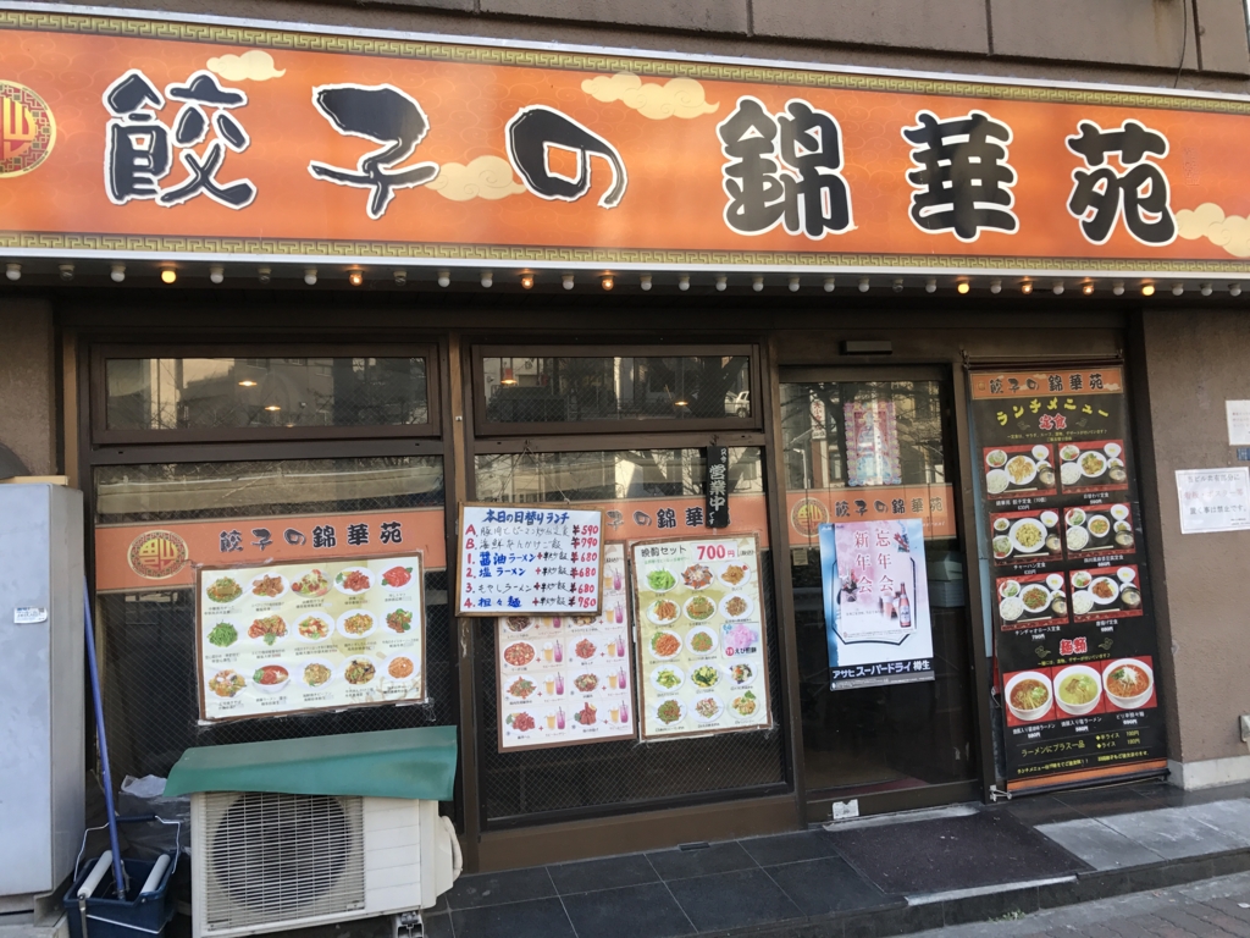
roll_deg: +3.0
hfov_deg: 63.4
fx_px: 1011
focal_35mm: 28
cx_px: 625
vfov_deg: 49.7
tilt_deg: +3.8
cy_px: 469
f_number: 1.8
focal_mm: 3.99
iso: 20
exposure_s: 1/179
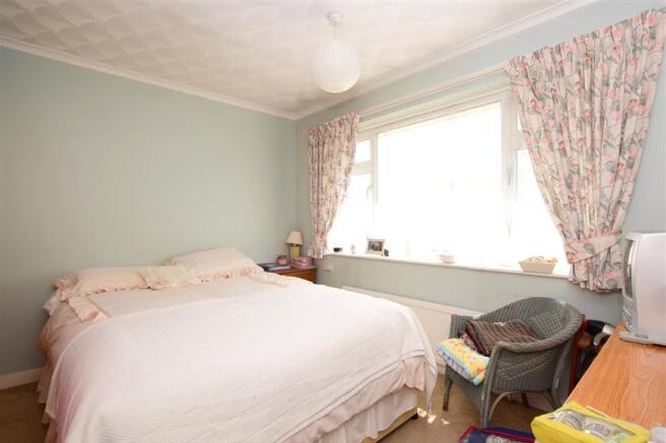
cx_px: 333
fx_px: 319
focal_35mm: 17
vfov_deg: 69.6
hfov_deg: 92.5
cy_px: 222
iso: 400
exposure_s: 1/200
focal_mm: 11.5
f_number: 8
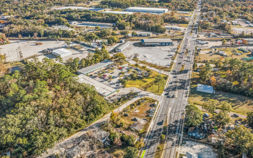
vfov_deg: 45.6
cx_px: 118
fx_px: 186
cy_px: 60
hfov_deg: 68.3
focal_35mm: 27
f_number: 2.8
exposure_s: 1/320
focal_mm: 8.4
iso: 100
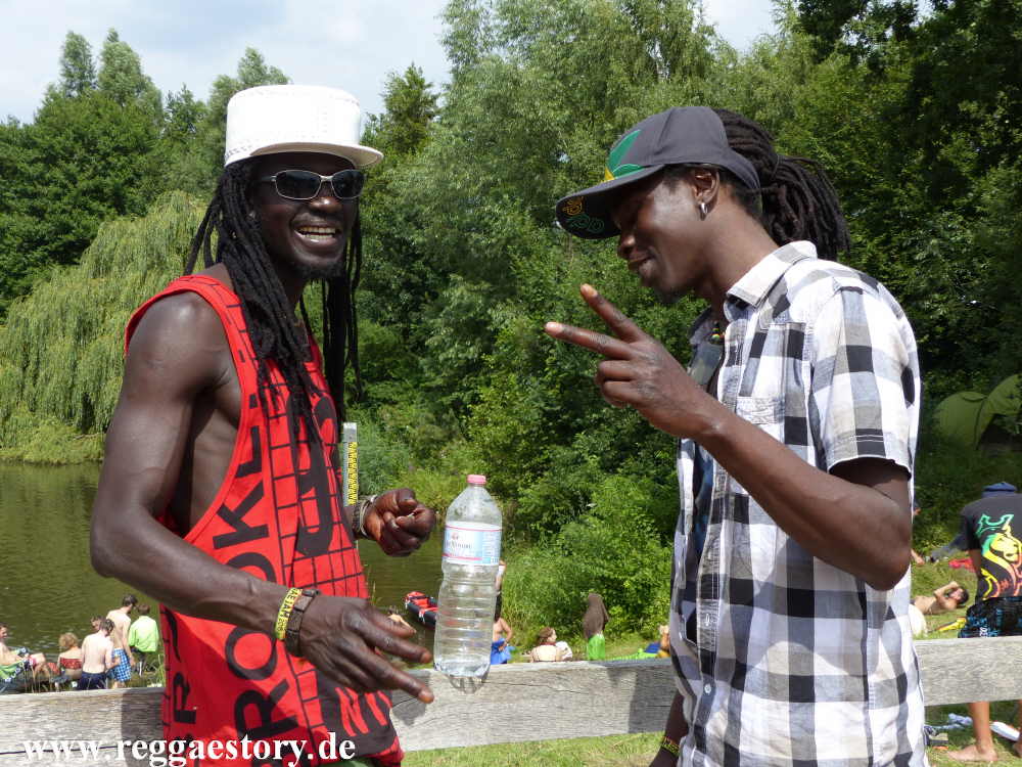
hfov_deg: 42.9
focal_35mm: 44
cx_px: 511
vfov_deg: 32.9
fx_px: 1299
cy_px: 384
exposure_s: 1/800
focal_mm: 7.8
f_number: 4
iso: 100
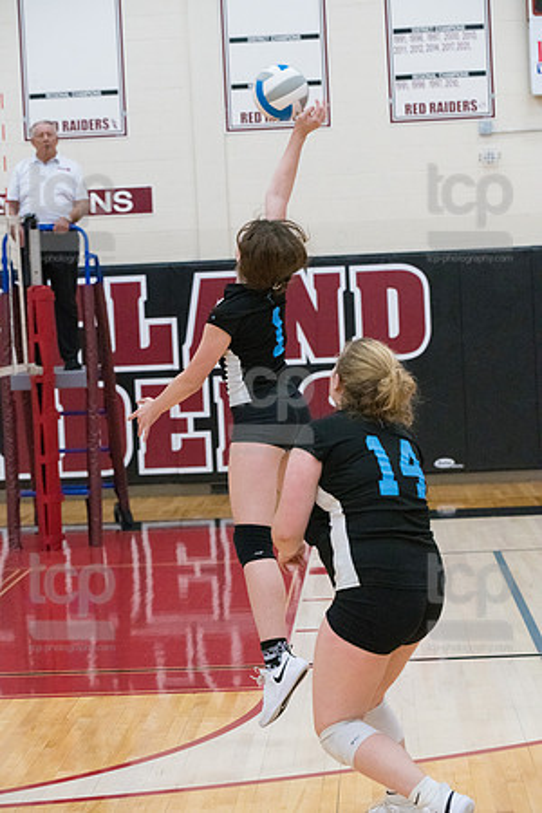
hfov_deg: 15.9
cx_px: 271
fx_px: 1942
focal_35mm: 86
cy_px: 406
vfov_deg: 23.6
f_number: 4.5
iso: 6400
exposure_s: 1/1000
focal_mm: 86
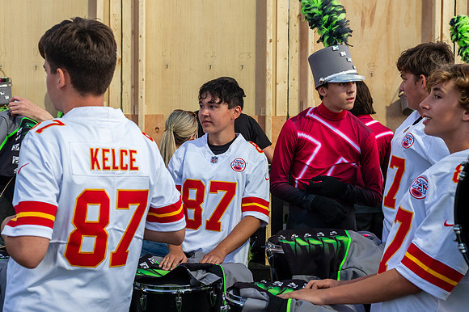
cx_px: 218
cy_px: 127
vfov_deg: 22.5
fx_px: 783
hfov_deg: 33.3
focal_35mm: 60
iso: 1600
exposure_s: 1/160
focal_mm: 50
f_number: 5.6
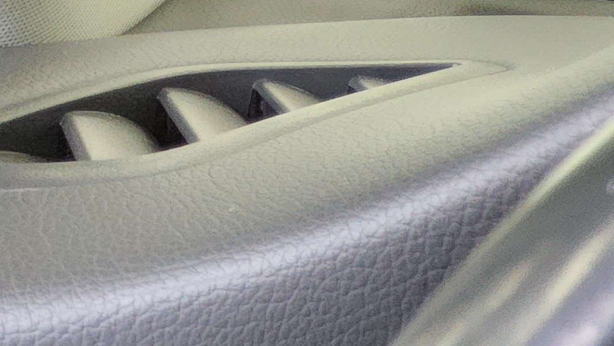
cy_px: 493
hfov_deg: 16.1
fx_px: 1726
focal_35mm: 106
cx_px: 1193
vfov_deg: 11.1
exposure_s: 1/120
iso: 320
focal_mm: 3.08
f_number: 2
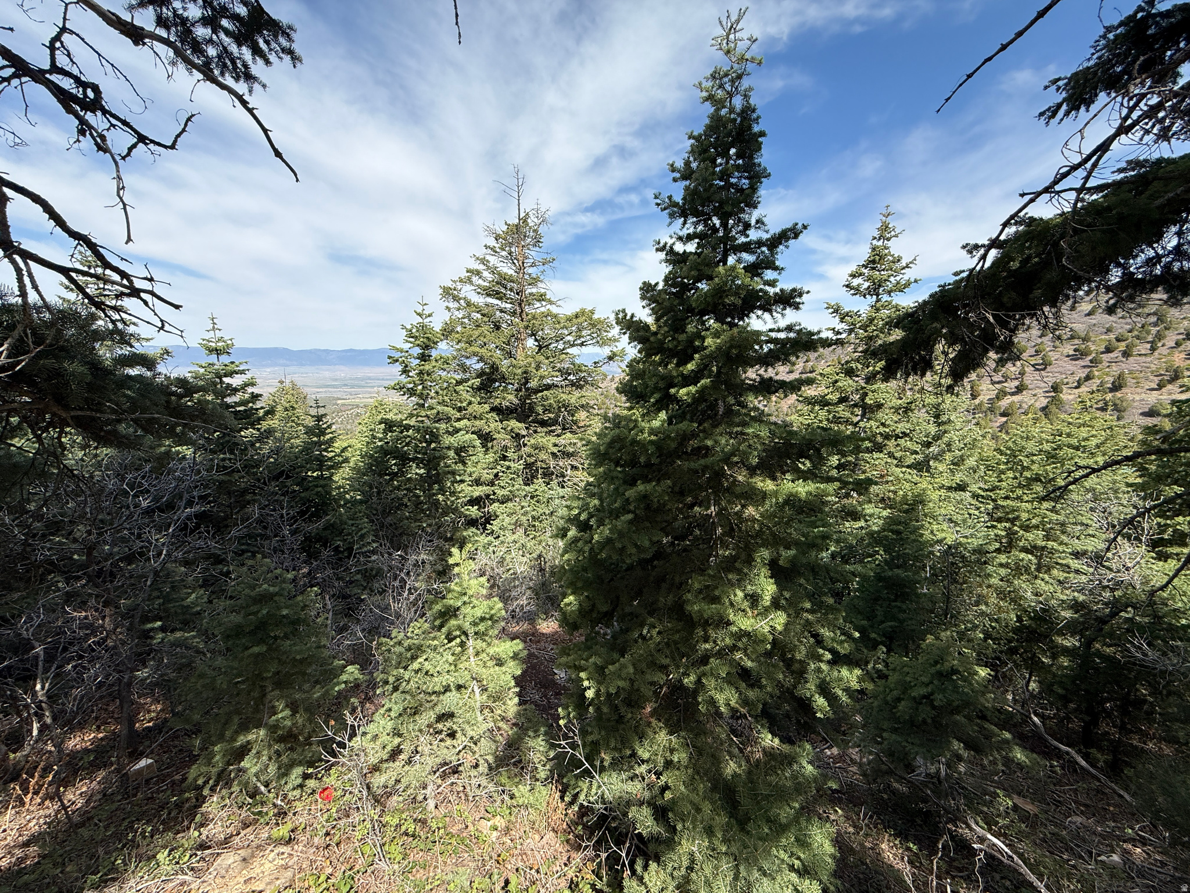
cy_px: 446
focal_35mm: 14
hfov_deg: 102.1
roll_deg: -1.8
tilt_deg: -10.3
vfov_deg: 85.7
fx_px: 481
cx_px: 595
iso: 50
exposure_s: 1/1339
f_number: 2.2
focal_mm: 2.22
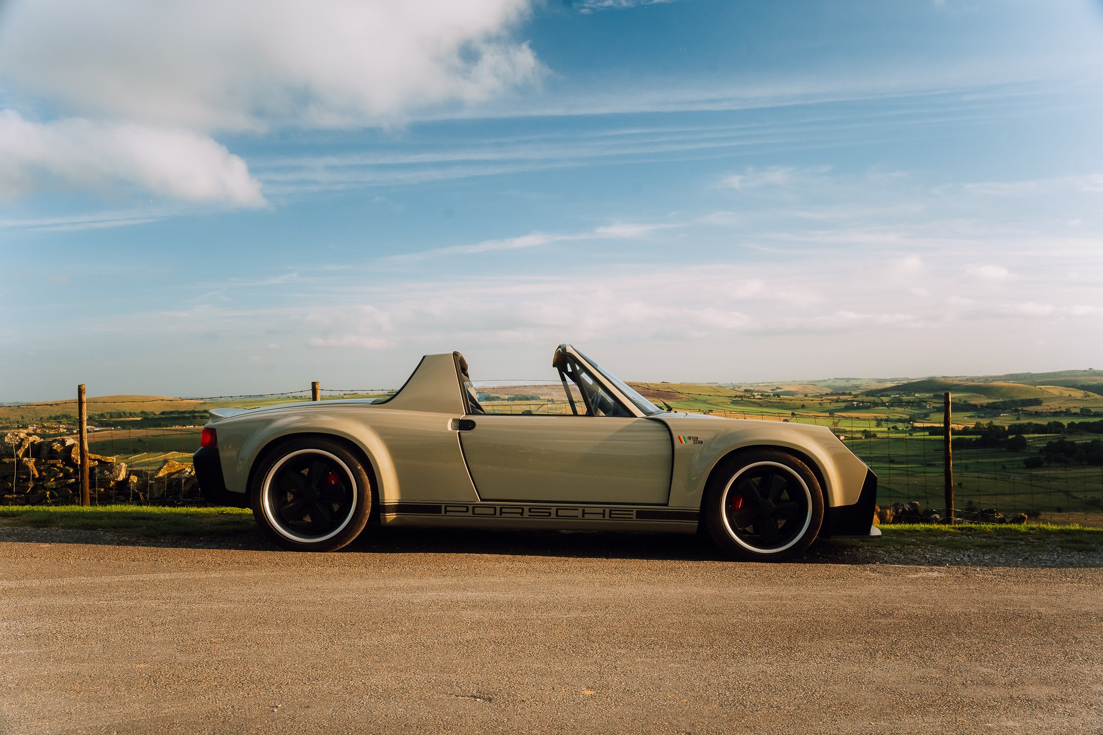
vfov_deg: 36.6
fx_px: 1112
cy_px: 368
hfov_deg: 52.8
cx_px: 552
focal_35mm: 36
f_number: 10
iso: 800
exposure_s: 1/200
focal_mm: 36.3
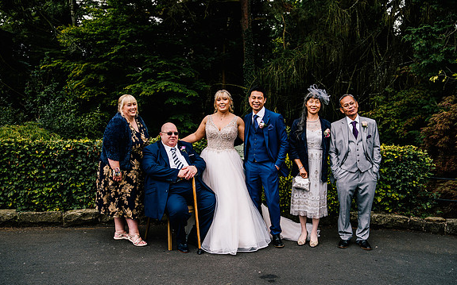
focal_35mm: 36
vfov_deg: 35.3
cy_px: 141
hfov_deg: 54.0
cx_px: 229
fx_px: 448
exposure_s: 1/500
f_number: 3.5
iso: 200
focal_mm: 35
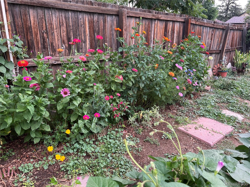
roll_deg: -1.1
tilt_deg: -19.7
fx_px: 188
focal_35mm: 26
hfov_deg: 67.3
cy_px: 94
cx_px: 125
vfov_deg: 53.1
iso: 40
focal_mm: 5.7
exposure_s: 1/121
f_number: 1.5
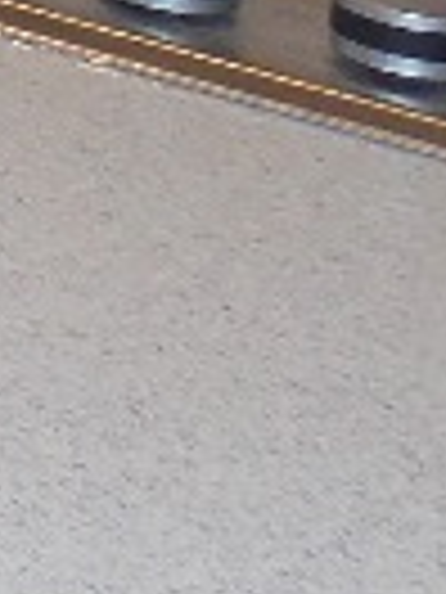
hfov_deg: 5.1
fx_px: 3590
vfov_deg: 8.6
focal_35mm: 209
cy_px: -850
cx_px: -2041
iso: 125
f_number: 3.1
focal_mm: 4
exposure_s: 1/30
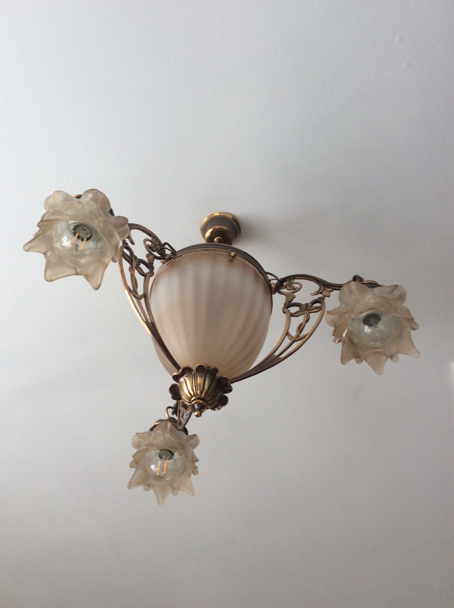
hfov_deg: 44.1
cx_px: 227
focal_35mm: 32
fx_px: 561
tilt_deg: +58.8
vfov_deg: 56.9
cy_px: 304
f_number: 2.4
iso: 40
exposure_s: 1/50
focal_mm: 3.3
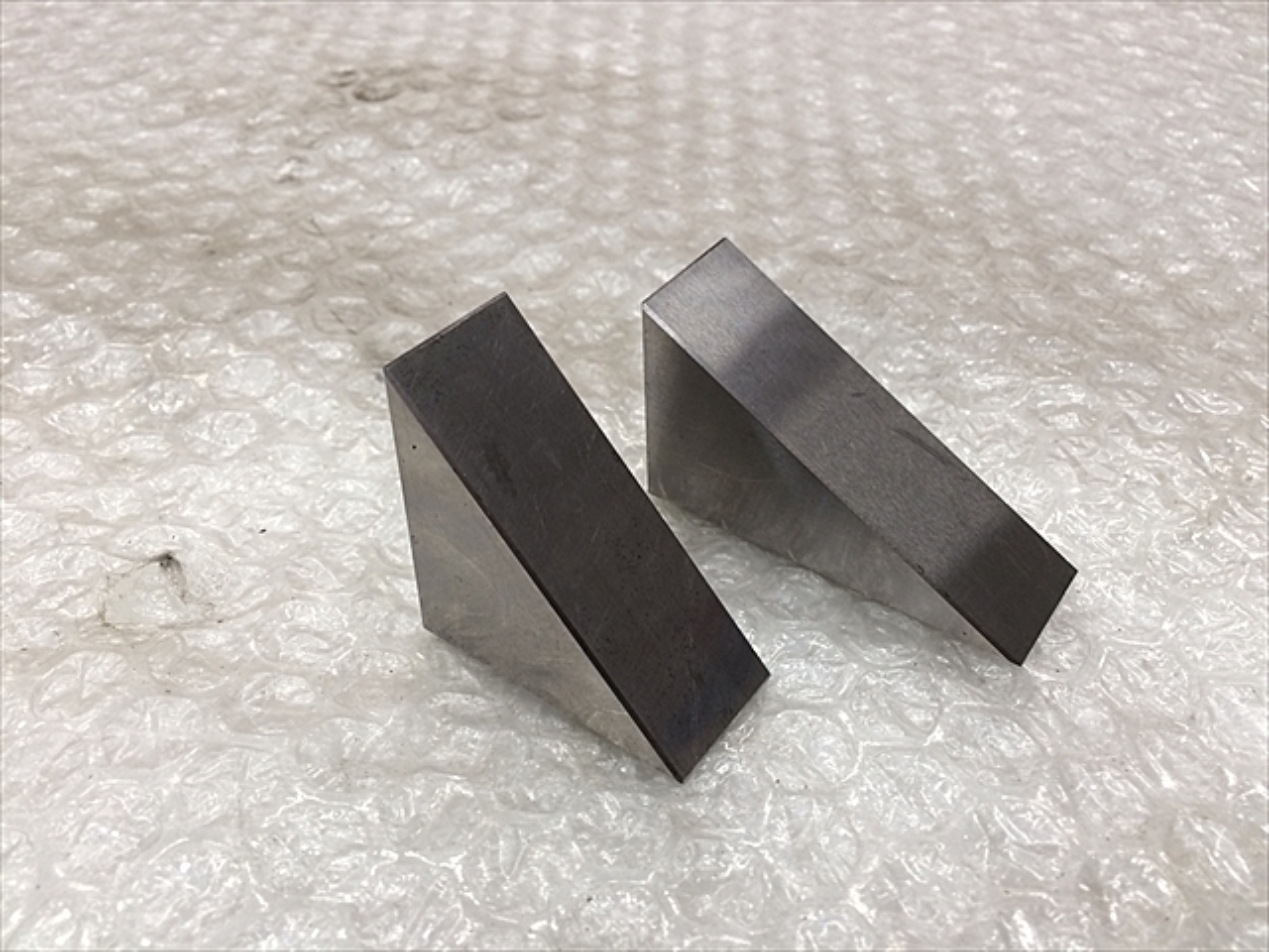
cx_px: 634
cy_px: 476
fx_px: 1063
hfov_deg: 61.7
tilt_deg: -44.1
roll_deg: -2.8
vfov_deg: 48.2
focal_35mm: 29
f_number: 2.2
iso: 40
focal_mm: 4.15
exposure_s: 1/30
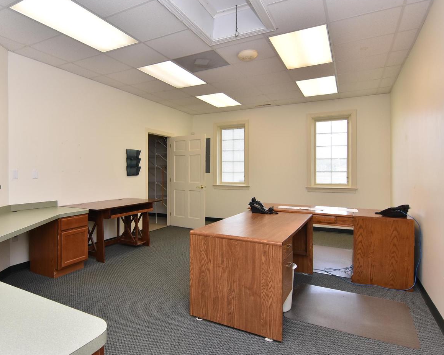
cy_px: 173
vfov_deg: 65.5
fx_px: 276
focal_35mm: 21
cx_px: 170
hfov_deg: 76.4
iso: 800
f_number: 8
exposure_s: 1/125
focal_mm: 12
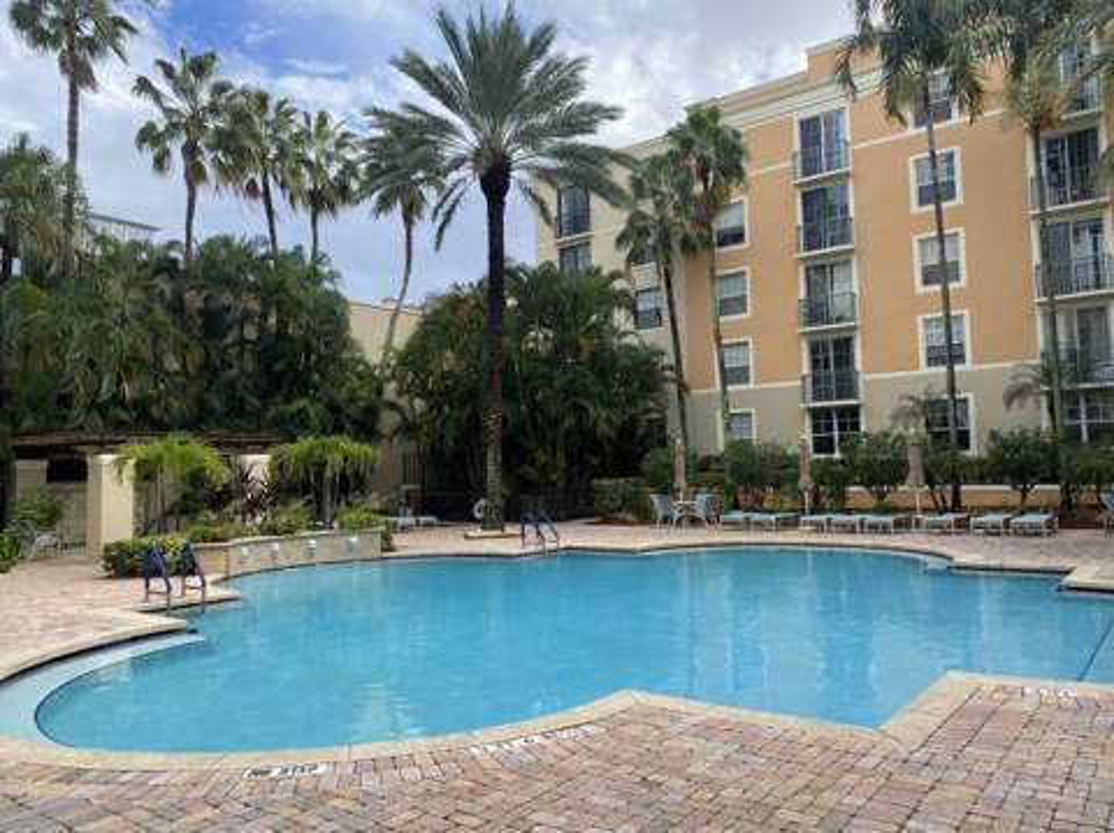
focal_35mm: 26
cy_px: 416
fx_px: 836
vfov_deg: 53.0
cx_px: 557
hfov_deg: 67.4
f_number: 1.8
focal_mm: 4.25
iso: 32
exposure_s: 1/1114
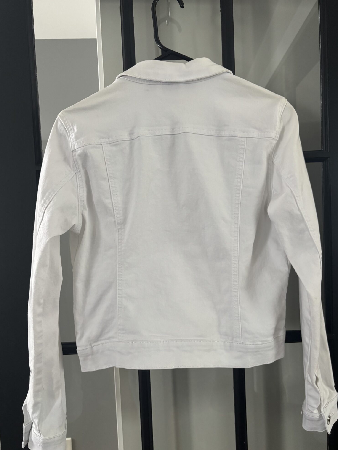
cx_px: 171
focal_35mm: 27
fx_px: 352
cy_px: 229
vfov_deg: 65.3
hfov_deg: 51.4
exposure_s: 1/60
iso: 250
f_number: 1.6
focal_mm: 5.96
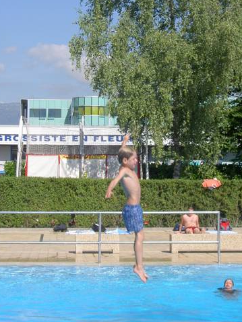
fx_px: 857
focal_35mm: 92
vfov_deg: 21.1
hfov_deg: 16.1
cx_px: 127
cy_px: 79
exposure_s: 1/400
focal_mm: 11.3
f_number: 5.5
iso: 100
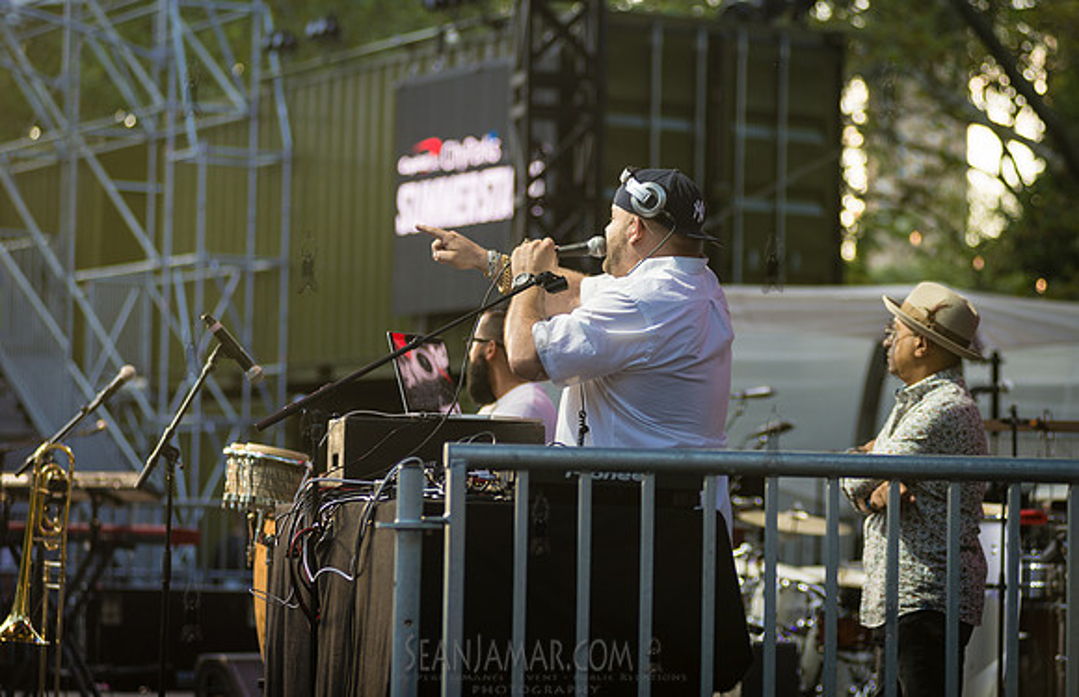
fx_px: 3439
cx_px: 549
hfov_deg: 17.8
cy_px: 305
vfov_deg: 11.6
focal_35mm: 116
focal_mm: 105
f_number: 3.2
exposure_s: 1/250
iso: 160
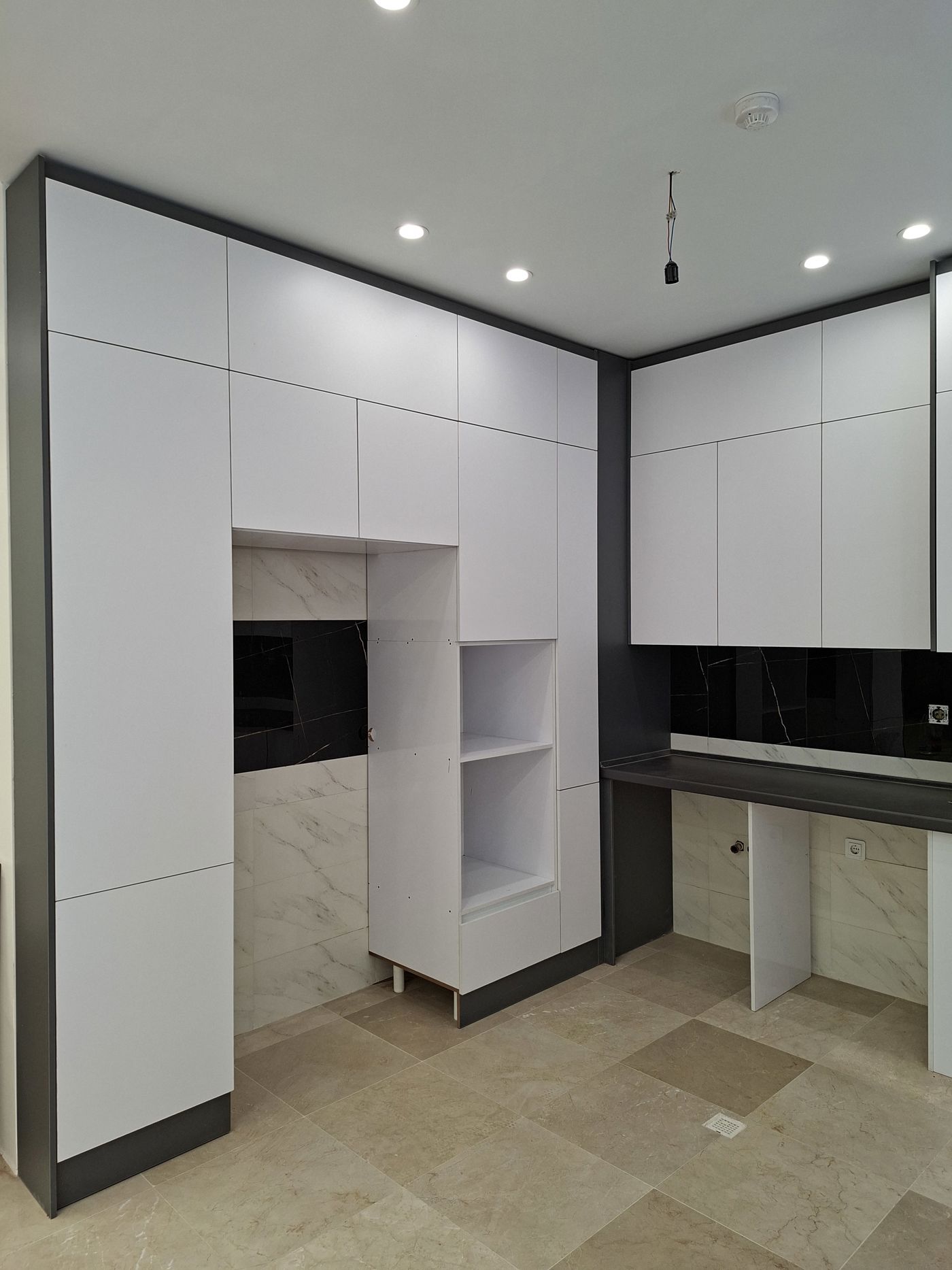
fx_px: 843
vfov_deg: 73.9
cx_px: 476
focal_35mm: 23
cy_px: 635
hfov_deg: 58.9
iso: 80
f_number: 1.8
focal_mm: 5.54
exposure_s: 1/100
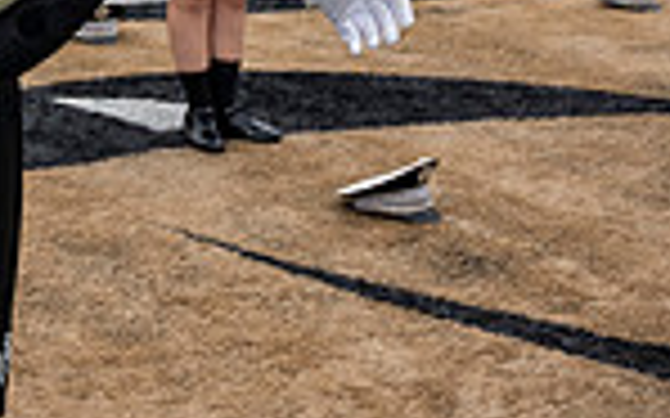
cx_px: 31
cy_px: -267
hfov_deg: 21.3
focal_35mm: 95
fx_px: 1734
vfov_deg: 12.8
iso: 320
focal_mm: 24
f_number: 4
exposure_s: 1/200
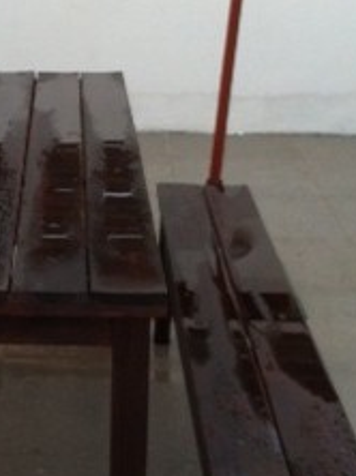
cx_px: -28
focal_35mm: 101
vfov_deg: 19.5
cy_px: 197
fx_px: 1388
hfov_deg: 14.3
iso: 80
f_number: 2.8
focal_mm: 3.85
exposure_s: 1/30
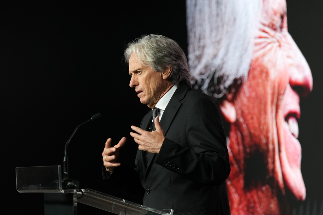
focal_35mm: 148
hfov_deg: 13.9
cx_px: 162
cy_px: 108
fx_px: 1327
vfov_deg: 9.3
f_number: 2.8
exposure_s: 1/250
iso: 640
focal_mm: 99
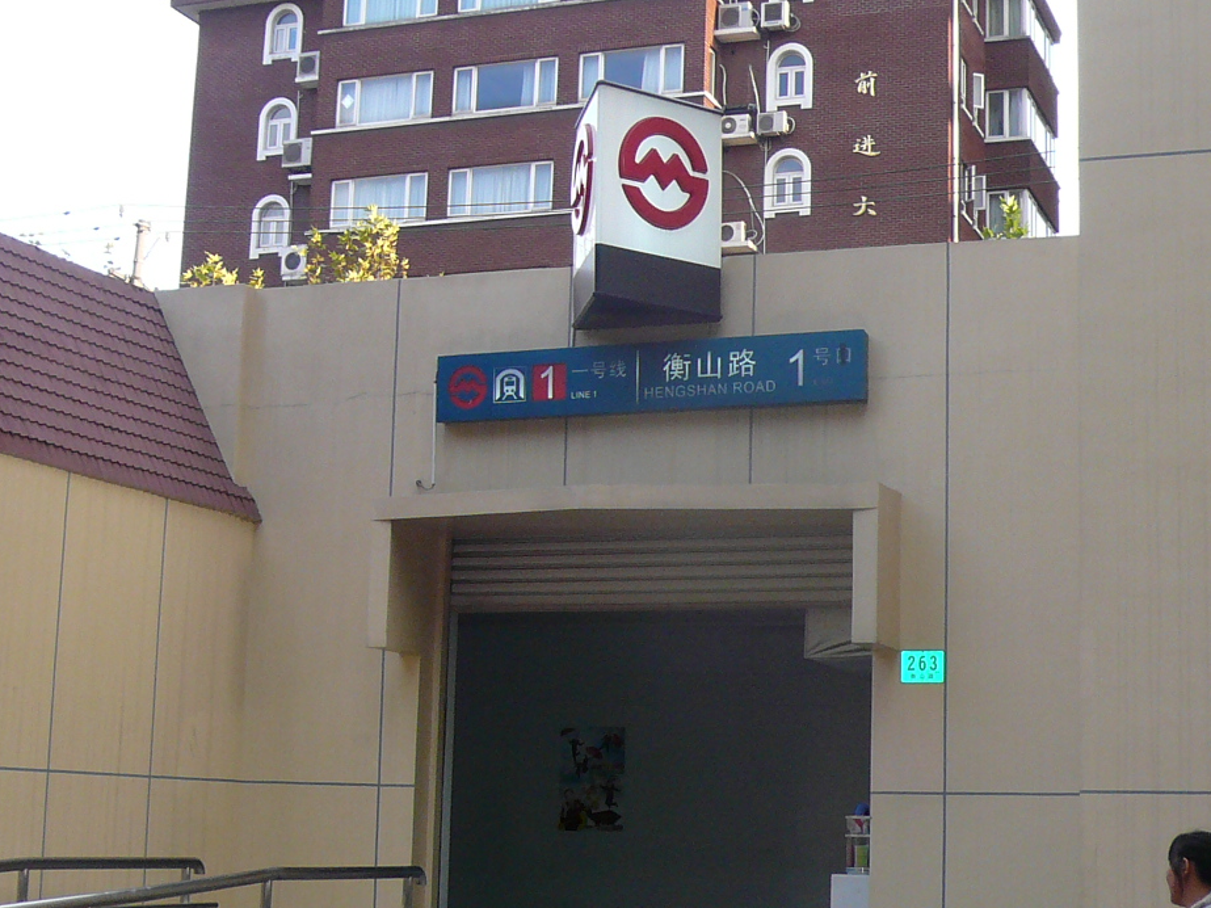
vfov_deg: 24.0
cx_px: 705
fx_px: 2134
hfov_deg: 31.6
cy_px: 488
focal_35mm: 61
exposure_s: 1/160
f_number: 2.8
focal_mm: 4.7
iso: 100
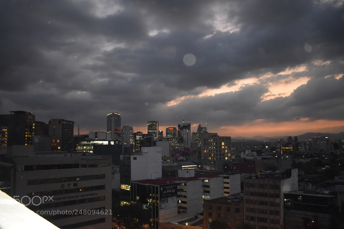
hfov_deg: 67.4
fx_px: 258
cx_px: 172
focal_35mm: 27
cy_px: 114
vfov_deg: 47.9
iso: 2000
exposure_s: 1/60
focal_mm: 18
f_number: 3.5
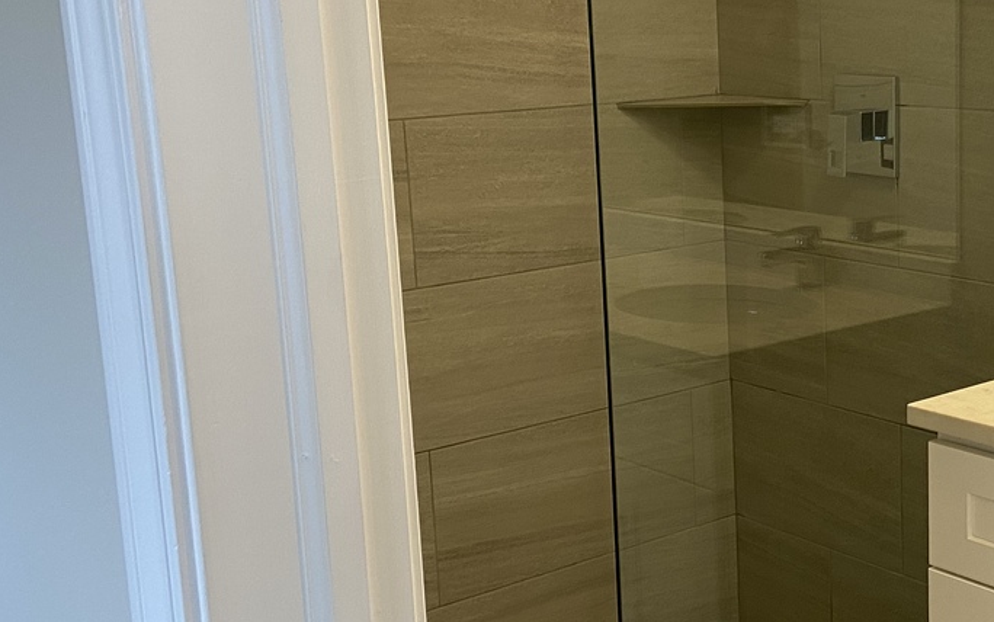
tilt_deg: -12.6
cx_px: 809
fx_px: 1572
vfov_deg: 22.4
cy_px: 317
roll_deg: +1.2
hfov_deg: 33.9
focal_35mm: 58
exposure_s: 1/60
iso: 80
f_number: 1.8
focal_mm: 4.25
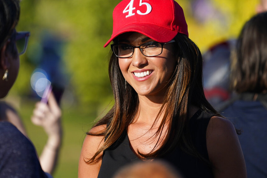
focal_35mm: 348
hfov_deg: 5.9
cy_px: 79
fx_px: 2581
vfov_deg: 4.0
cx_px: 152
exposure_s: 1/2500
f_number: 5.6
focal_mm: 291
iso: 500
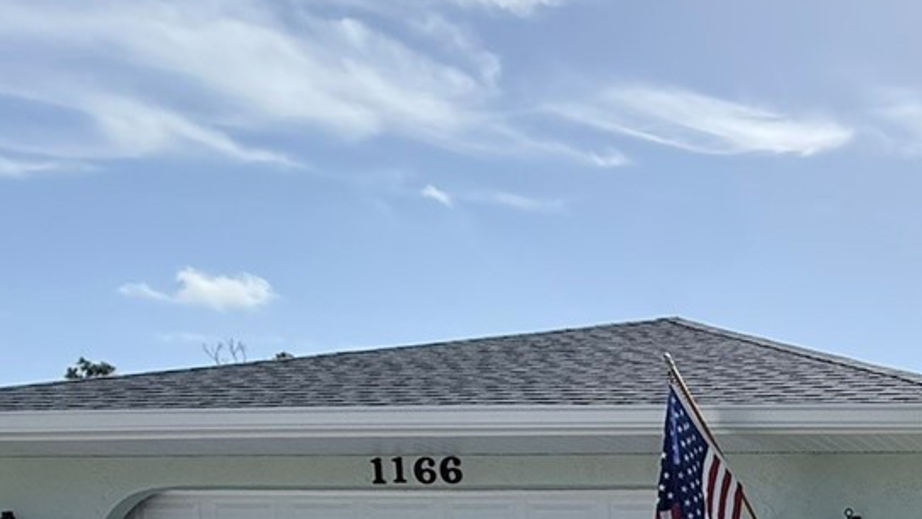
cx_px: 1114
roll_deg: -0.9
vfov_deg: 22.4
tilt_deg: -5.5
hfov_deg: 35.5
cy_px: 754
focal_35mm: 45
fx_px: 1100
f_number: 2.2
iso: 50
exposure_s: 1/1572
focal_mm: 2.22
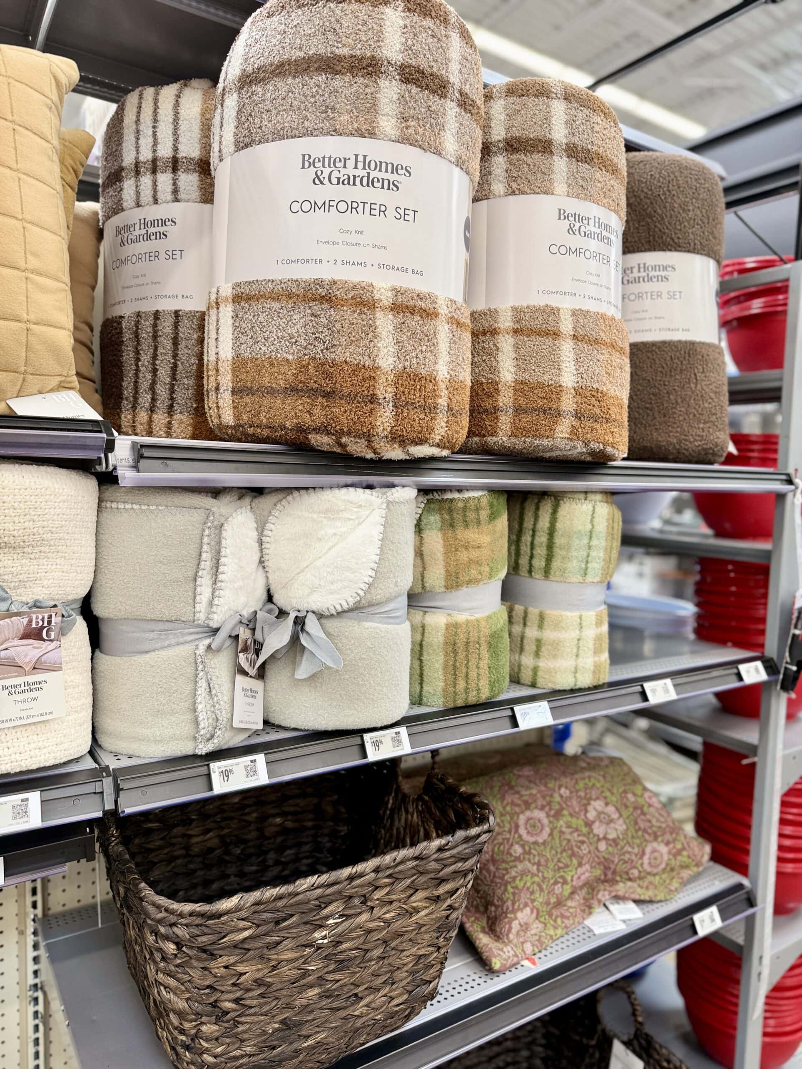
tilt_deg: -4.3
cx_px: 401
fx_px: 741
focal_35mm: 24
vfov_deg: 71.6
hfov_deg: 56.8
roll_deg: -2.1
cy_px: 534
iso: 100
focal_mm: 6.76
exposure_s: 1/121
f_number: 1.78
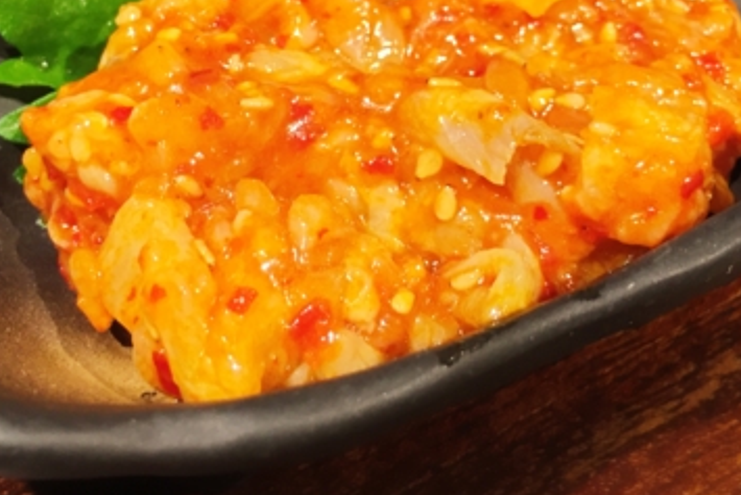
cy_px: 121
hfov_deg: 38.8
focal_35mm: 51
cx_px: 328
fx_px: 1050
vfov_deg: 26.2
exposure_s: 1/33
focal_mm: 4.15
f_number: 2.2
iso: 100
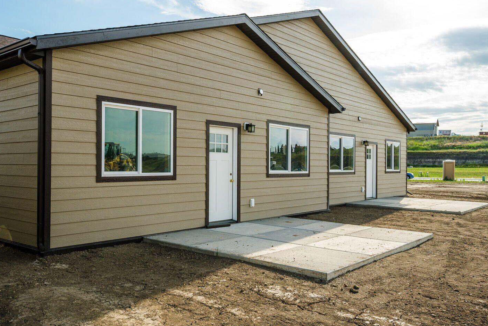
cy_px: 164
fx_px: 434
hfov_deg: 58.7
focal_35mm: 32
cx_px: 240
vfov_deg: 41.1
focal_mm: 30
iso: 250
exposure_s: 1/500
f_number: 8
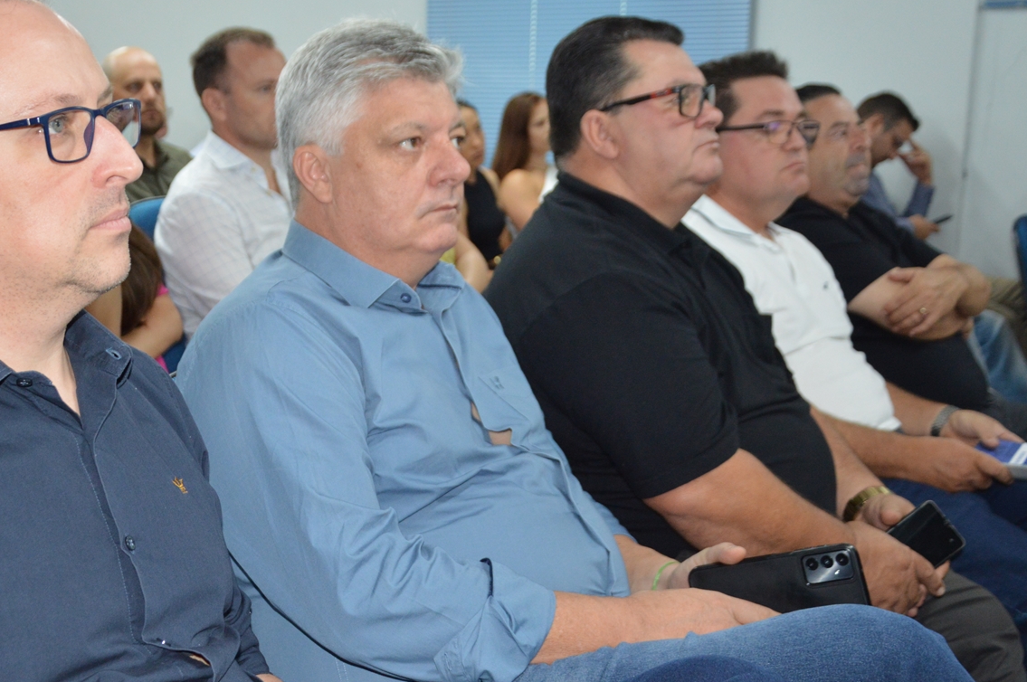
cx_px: 338
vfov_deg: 24.6
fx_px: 1567
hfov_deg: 35.9
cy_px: 336
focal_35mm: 55
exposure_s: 1/60
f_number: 4
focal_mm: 26
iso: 1000
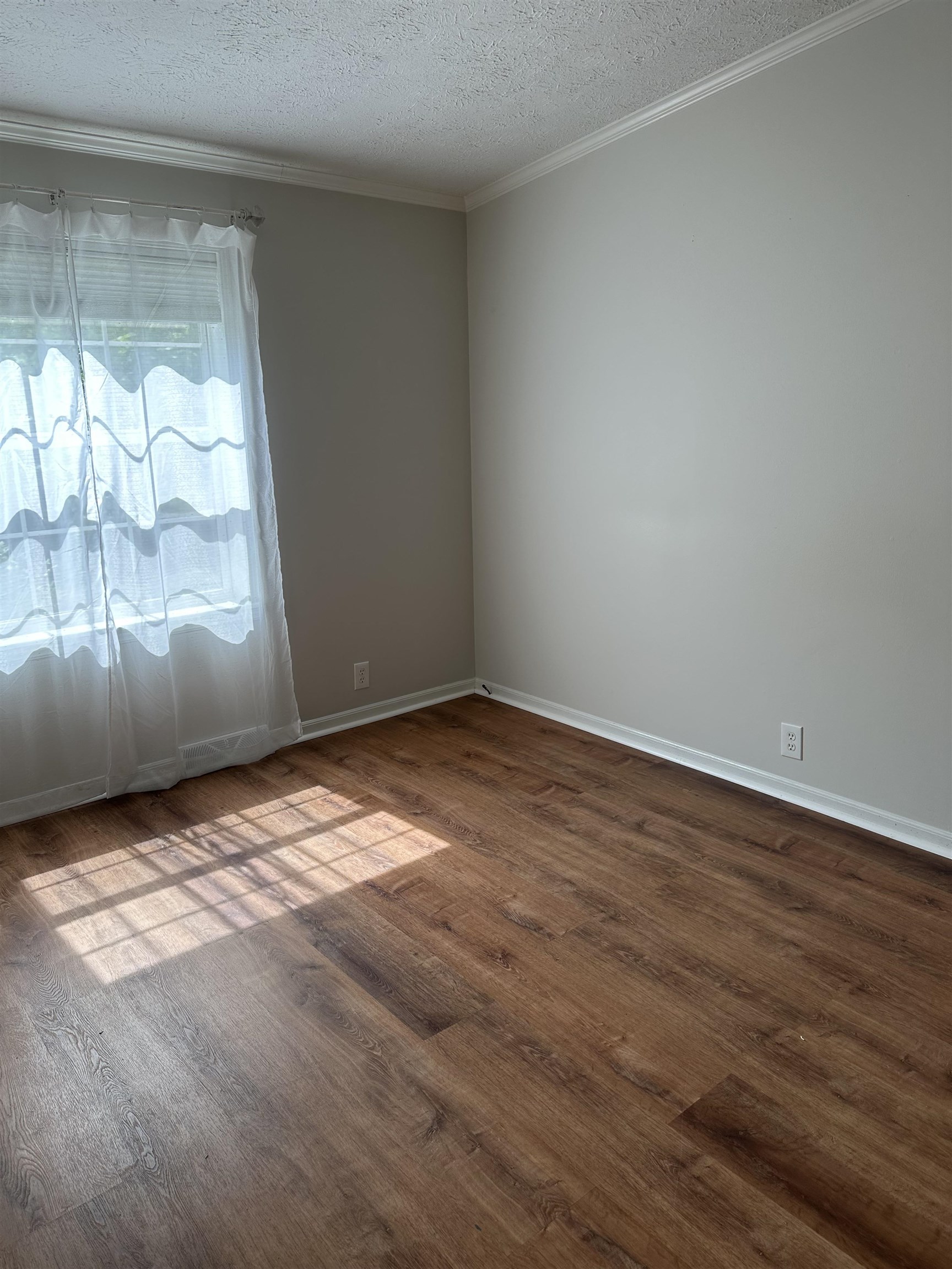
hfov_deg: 56.8
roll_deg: -0.1
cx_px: 476
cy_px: 634
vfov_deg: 71.6
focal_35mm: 24
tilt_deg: -13.0
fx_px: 880
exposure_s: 1/263
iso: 80
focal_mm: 6.86
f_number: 1.78
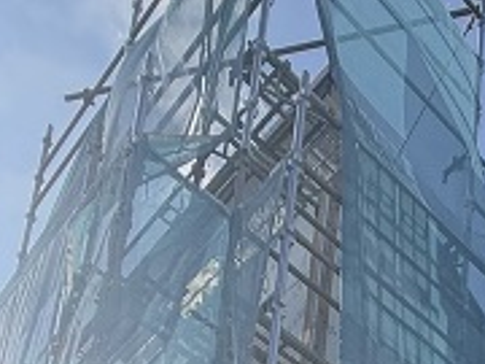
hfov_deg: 25.3
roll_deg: -0.4
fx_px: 981
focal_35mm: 70
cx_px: 566
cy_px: 899
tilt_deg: +15.2
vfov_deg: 13.9
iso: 25
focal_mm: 2.22
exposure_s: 1/853
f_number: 2.2
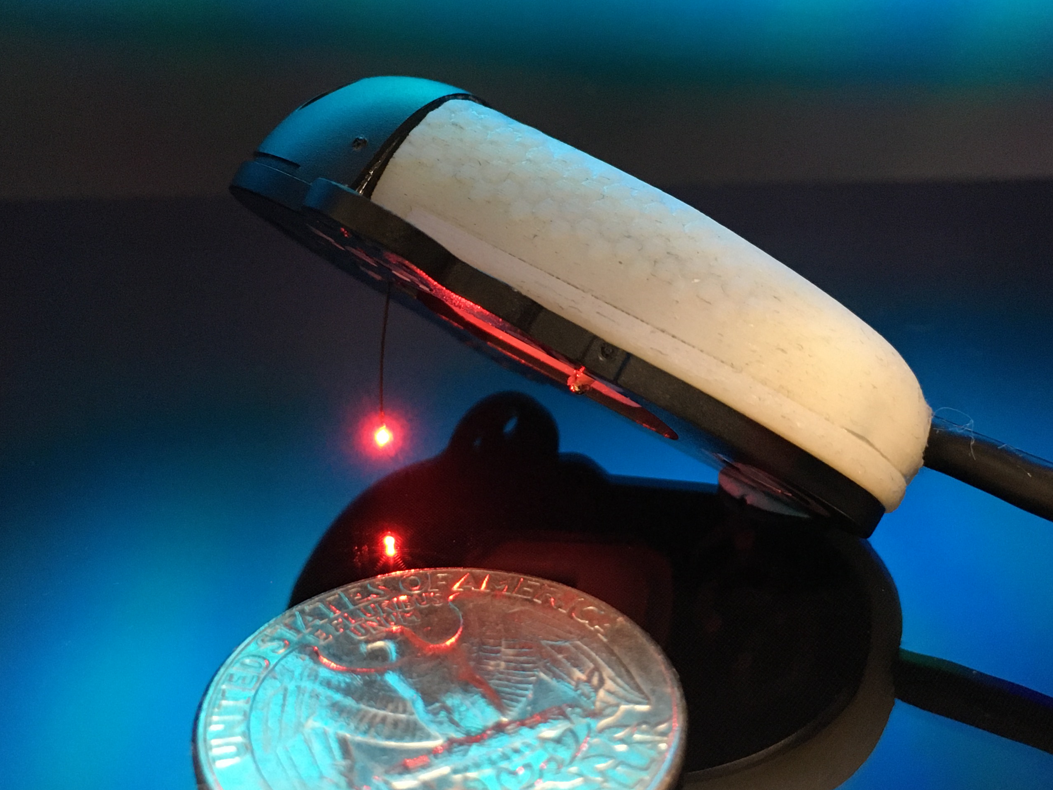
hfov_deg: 41.2
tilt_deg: -28.9
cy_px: 429
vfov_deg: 31.5
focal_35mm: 46
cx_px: 562
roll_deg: +0.3
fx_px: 1399
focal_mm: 4.15
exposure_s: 1/24
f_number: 2.2
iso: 200
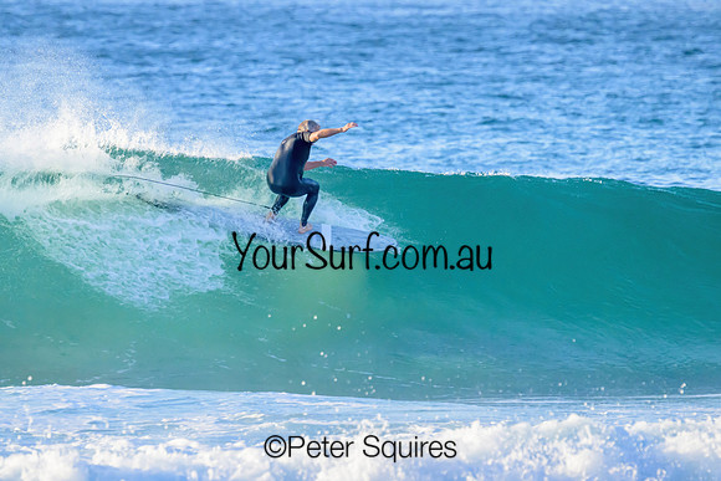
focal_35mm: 699
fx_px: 14000
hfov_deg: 2.9
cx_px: 311
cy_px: 210
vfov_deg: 2.0
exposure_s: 1/2000
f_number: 11
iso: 4500
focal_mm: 610
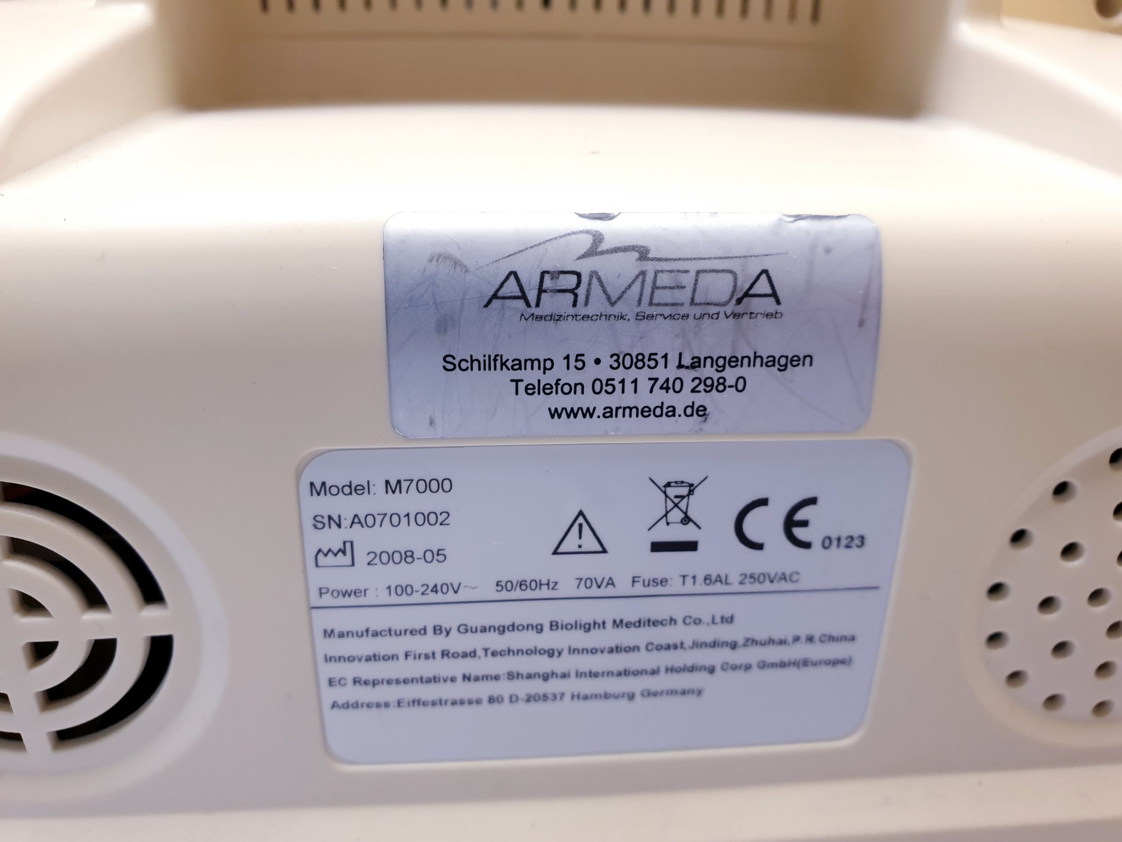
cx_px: 561
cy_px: 421
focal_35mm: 26
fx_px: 843
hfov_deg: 67.3
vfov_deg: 53.1
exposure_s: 1/100
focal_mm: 4.3
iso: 80
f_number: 2.4
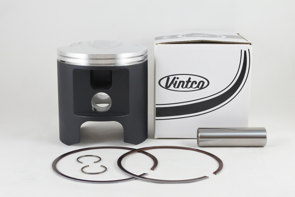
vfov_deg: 33.4
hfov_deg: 48.5
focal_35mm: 40
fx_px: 328
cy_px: 98
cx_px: 148
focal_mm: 15
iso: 560
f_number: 4.2
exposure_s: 1/125
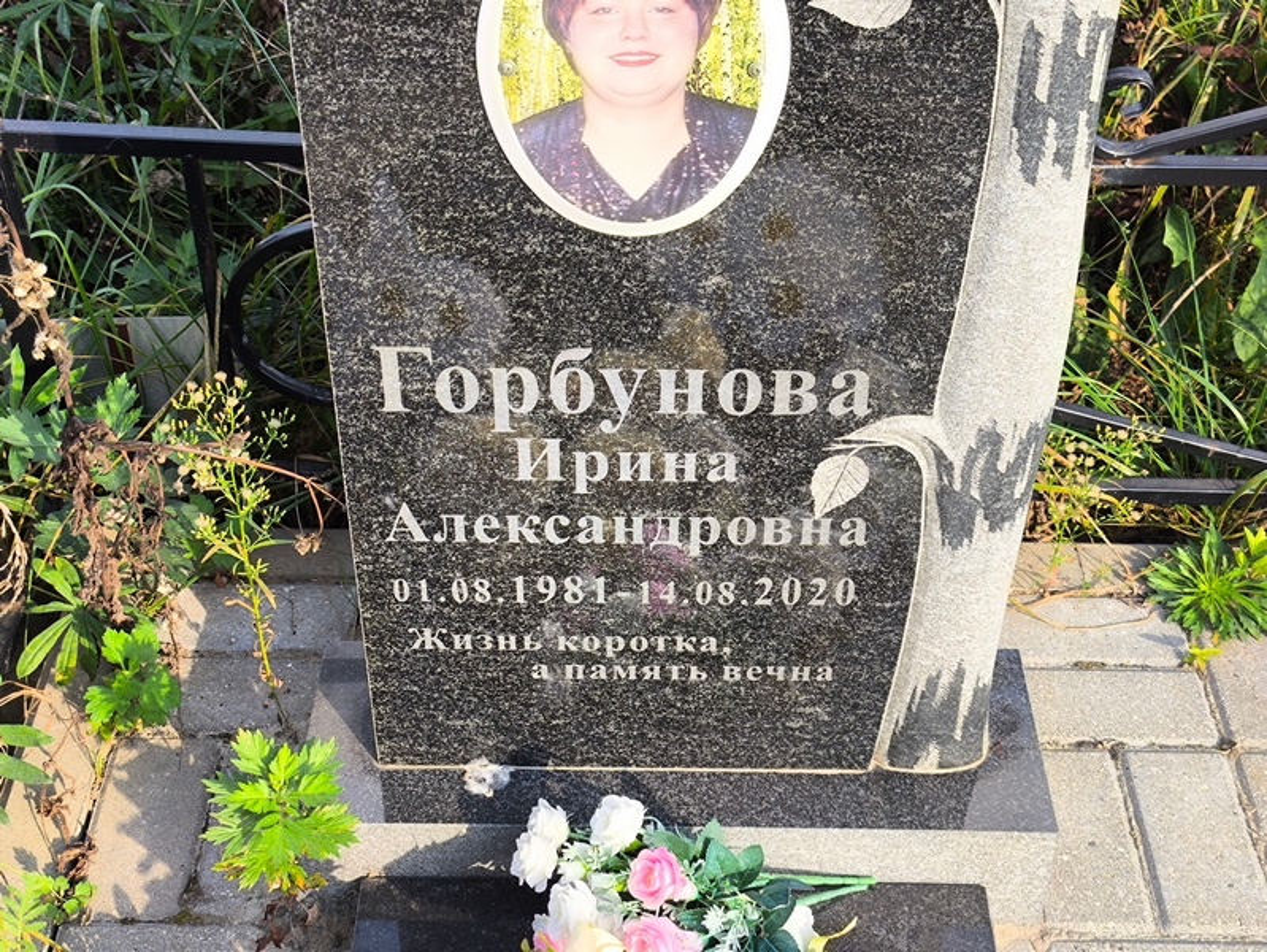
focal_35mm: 50
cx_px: 634
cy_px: 476
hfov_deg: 38.2
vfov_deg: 29.1
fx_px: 1831
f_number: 1.7
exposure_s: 1/507
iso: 50
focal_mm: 4.71
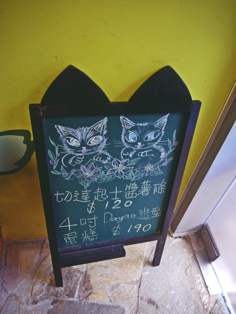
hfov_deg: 49.7
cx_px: 118
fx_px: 255
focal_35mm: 28
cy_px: 157
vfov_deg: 63.4
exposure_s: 1/60
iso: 640
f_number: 3.5
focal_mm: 14
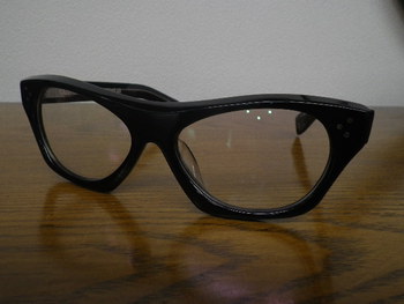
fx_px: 327
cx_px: 202
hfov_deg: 63.4
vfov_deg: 49.8
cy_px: 152
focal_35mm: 28
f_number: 3.5
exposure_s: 1/50
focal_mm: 5
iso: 160
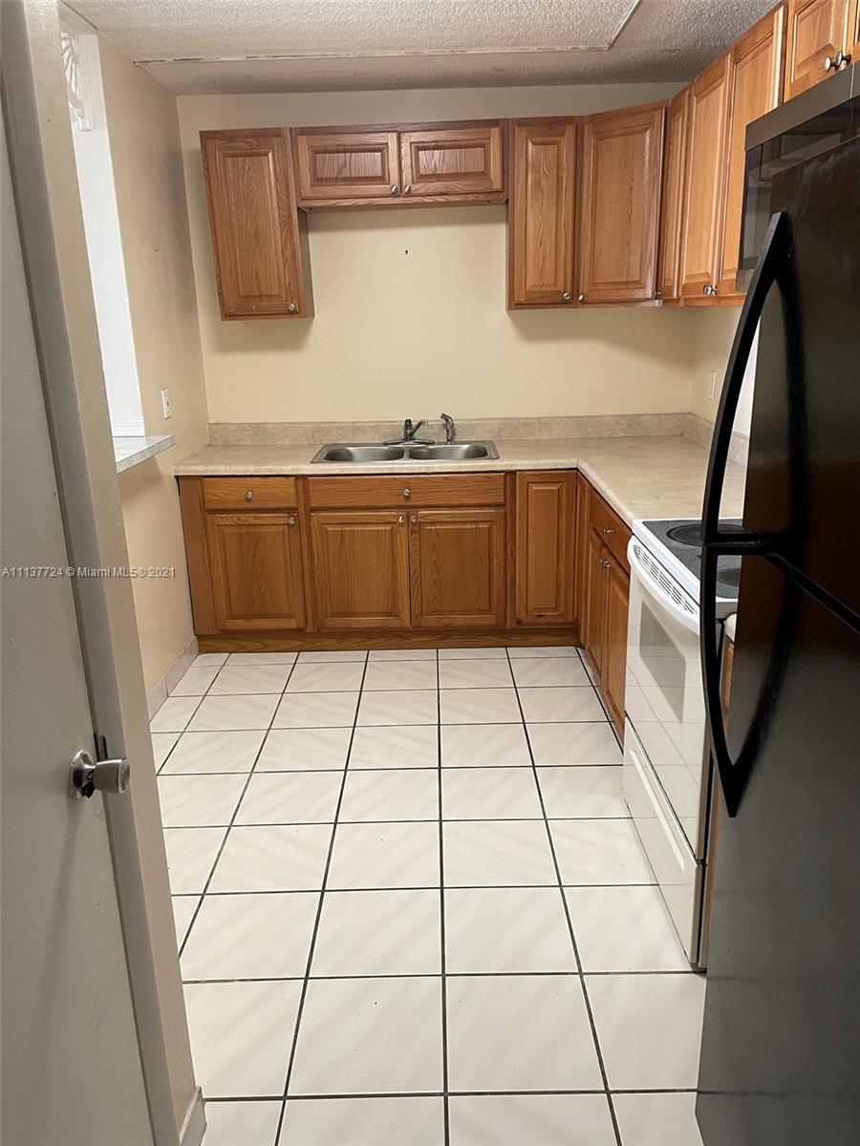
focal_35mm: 26
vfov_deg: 67.3
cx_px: 430
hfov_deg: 53.1
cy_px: 573
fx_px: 861
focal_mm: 4.2
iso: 160
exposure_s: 1/60
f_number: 1.6
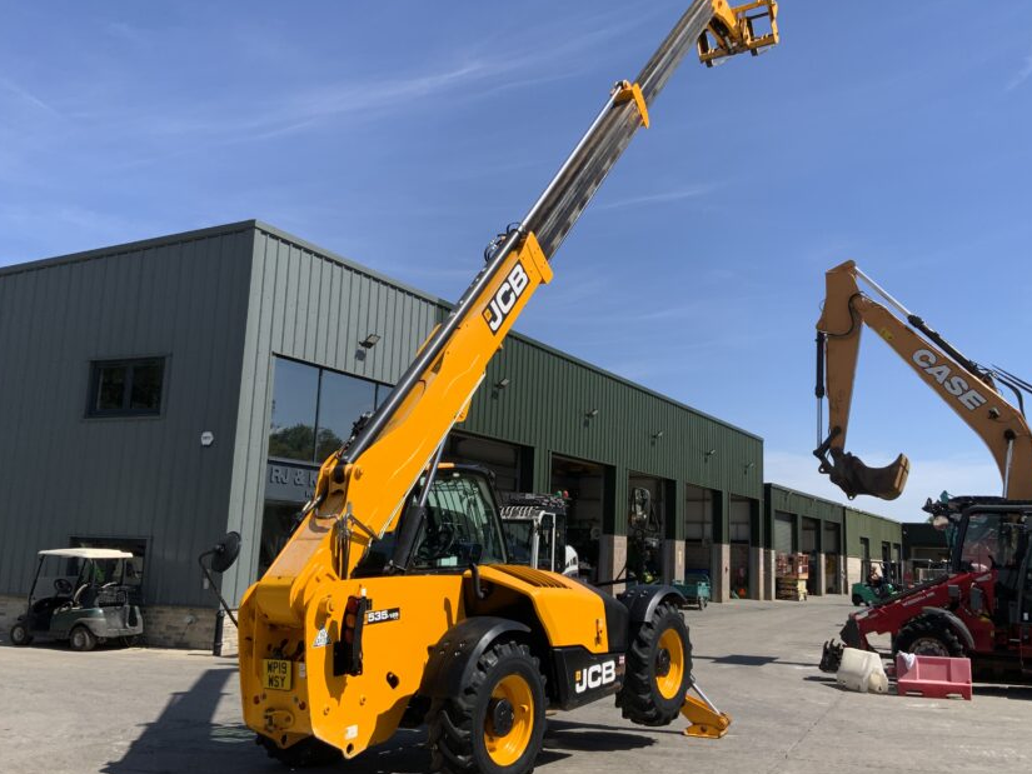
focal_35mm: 36
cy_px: 369
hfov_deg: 51.3
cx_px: 568
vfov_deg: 39.7
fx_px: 1073
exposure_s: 1/1984
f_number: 1.8
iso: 20
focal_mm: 3
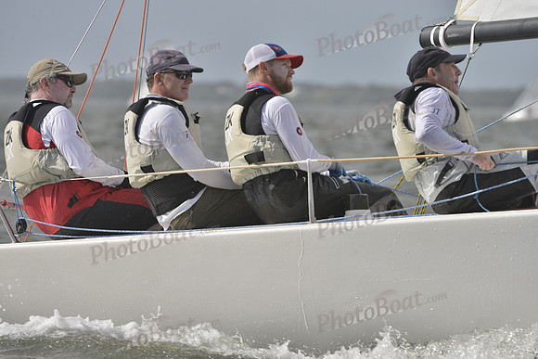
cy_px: 180
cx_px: 269
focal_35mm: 300
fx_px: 4484
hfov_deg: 6.9
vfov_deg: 4.6
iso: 400
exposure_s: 1/1600
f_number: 9
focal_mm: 300
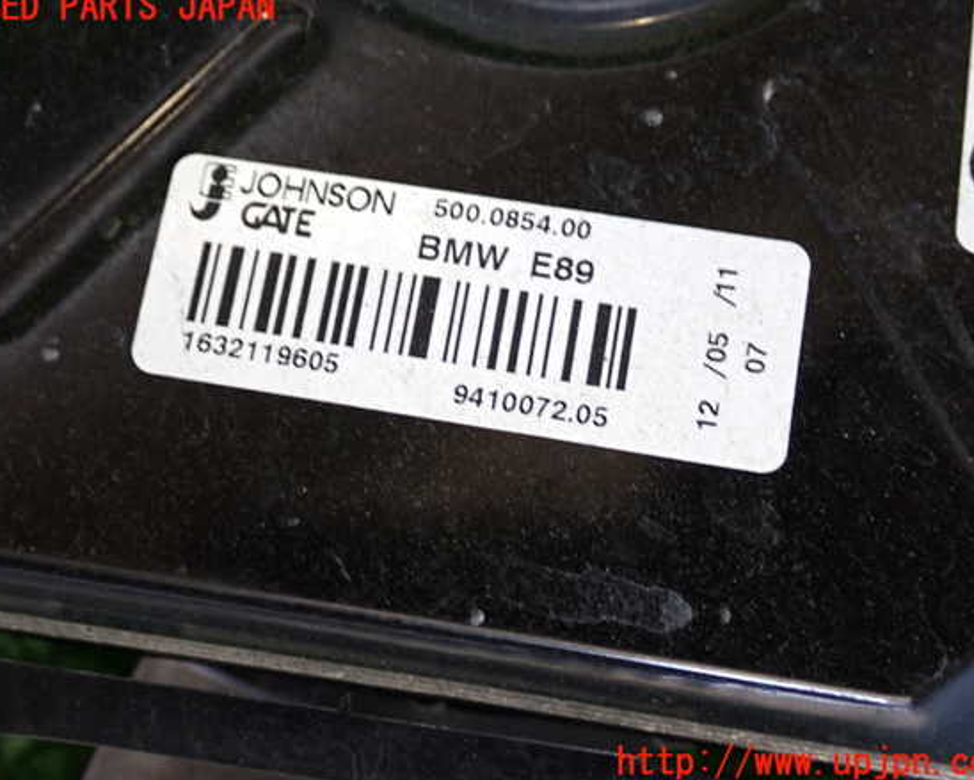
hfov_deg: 39.5
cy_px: 386
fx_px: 1356
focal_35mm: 47
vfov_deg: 32.1
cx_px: 485
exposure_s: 1/40
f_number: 2.9
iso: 200
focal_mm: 7.84
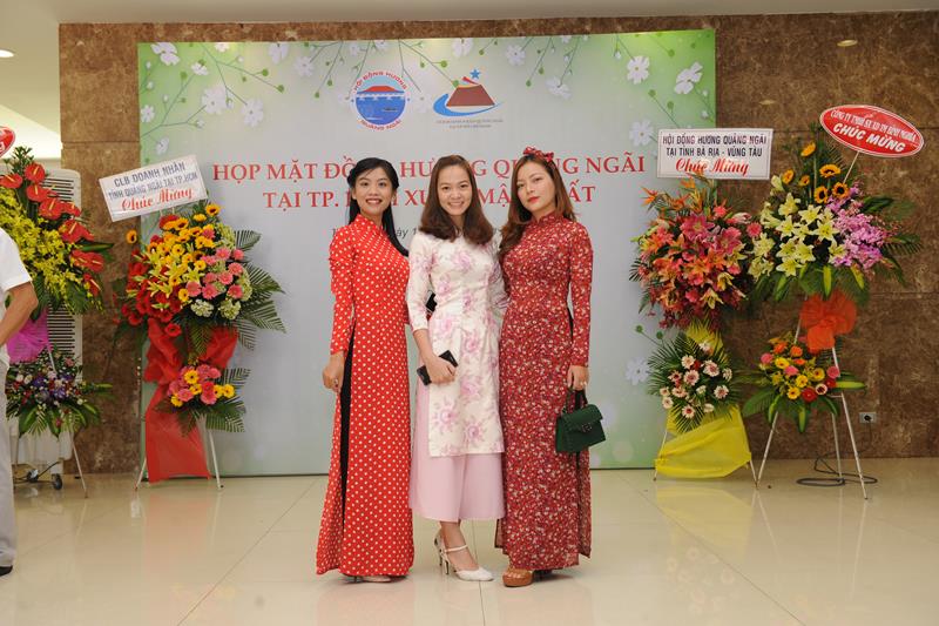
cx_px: 470
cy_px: 313
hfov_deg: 50.7
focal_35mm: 38
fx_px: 991
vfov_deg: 35.0
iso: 1600
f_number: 5.6
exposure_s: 1/125
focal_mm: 38
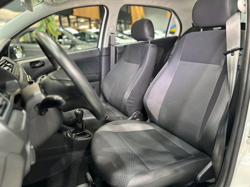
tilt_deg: -17.1
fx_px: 173
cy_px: 94
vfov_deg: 56.8
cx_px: 125
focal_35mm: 24
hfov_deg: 71.6
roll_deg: +4.0
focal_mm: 6.86
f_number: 1.78
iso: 800
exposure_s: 1/60
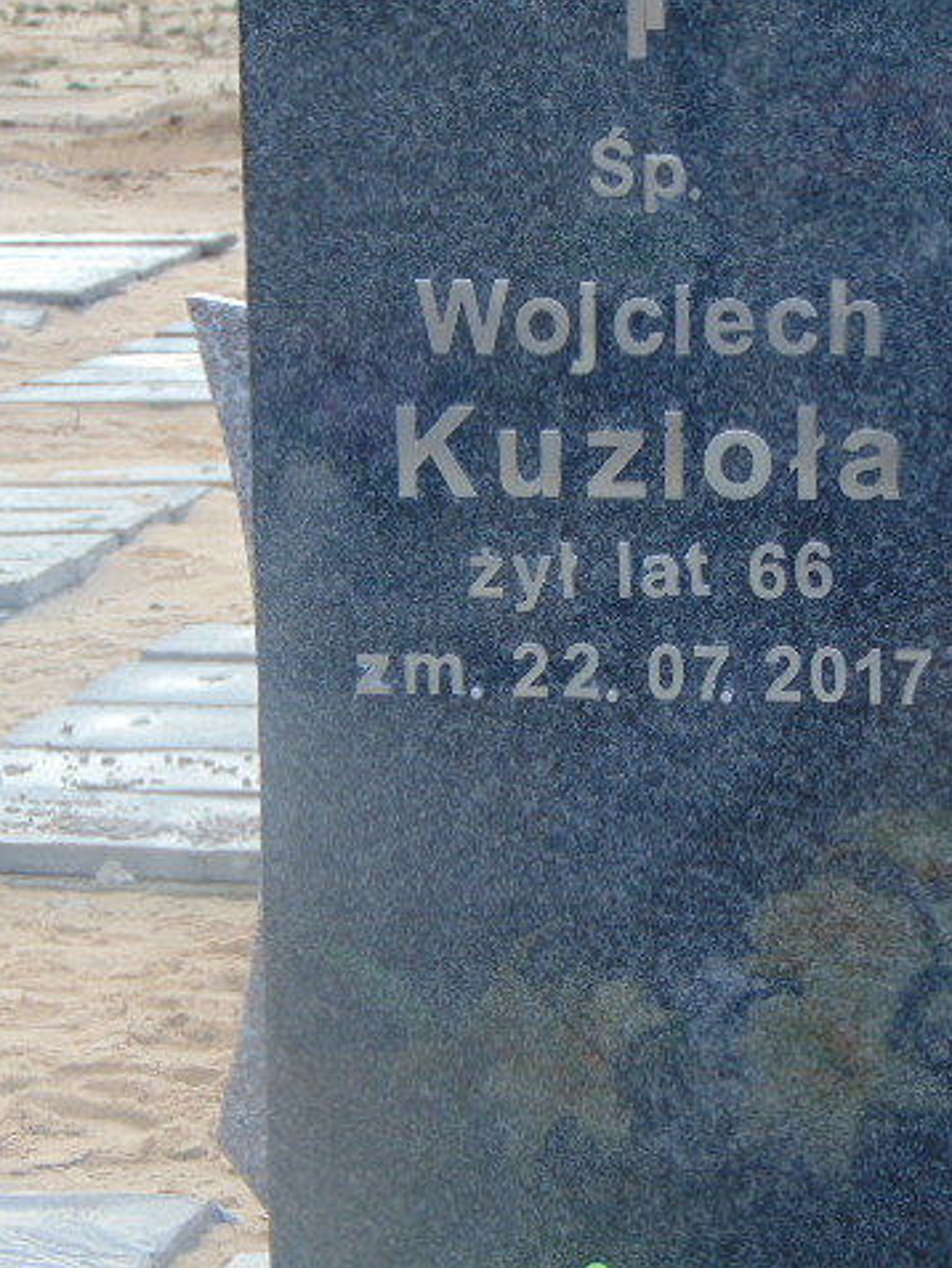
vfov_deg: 13.6
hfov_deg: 10.2
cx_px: 572
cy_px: 633
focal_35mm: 145
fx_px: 5315
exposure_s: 1/160
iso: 80
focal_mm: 19.4
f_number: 3.9
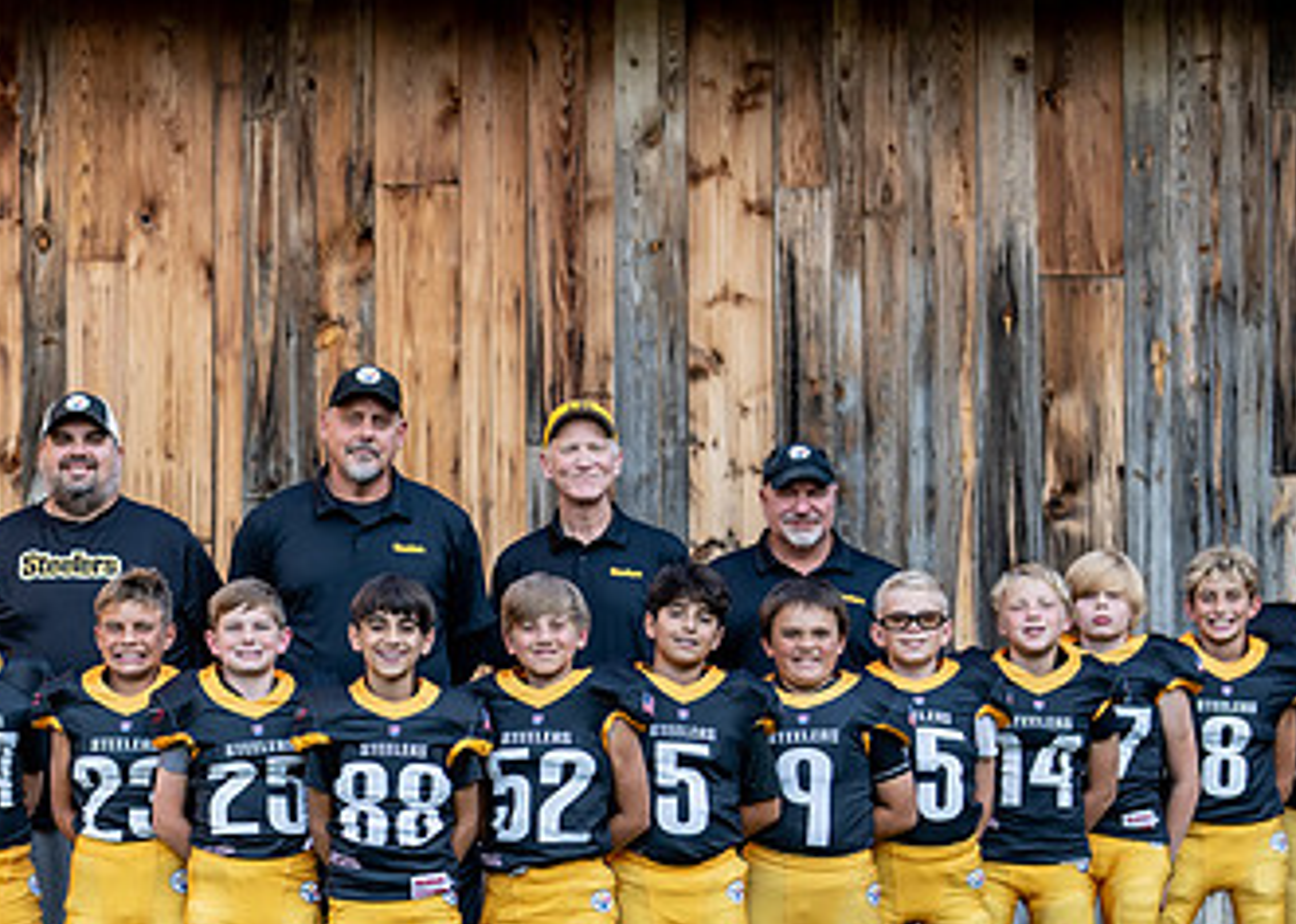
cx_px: 374
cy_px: 897
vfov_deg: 12.5
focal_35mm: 113
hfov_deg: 17.6
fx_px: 4157
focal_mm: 50
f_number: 1.6
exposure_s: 1/1250
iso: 100
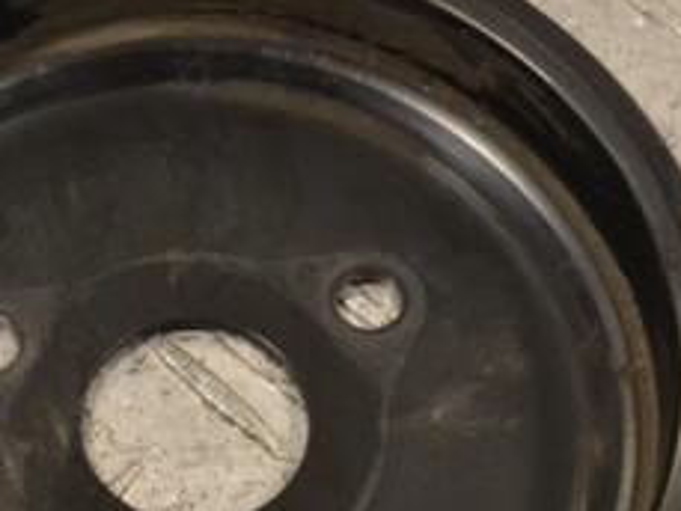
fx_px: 3267
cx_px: 83
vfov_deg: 8.9
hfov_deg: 11.8
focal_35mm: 166
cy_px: 348
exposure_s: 1/400
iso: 3200
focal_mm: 44
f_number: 10
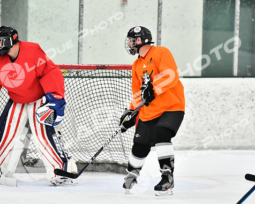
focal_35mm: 309
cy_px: 103
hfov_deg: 6.3
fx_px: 2333
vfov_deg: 5.0
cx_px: 124
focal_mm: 180
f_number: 2.8
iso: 5000
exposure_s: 1/1250
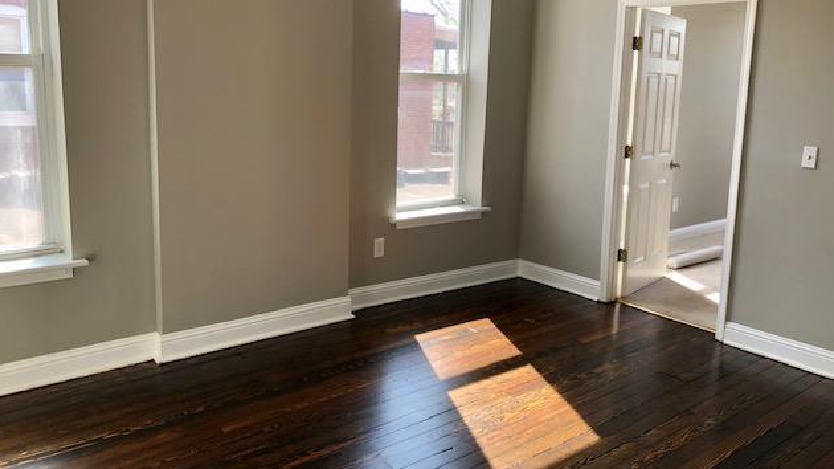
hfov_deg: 62.6
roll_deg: -1.9
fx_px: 685
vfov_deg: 37.7
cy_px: 203
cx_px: 418
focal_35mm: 31
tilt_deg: -9.1
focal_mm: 4
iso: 40
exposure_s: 1/120
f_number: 1.8
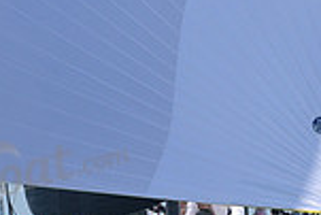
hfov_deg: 2.7
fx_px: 6872
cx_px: 240
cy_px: 46
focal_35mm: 770
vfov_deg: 1.8
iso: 320
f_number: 5.6
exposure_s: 1/800
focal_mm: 200
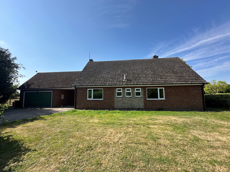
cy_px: 86
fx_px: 93
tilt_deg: +6.6
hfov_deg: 102.1
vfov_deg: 85.7
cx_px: 115
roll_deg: +0.4
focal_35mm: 14
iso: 40
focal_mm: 2.22
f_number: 2.2
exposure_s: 1/955
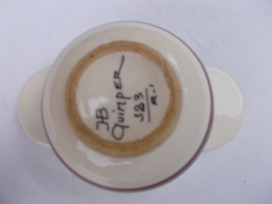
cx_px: 136
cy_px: 102
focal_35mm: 26
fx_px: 204
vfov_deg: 53.1
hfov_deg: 67.3
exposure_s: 1/100
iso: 80
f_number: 3.2
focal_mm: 4.6
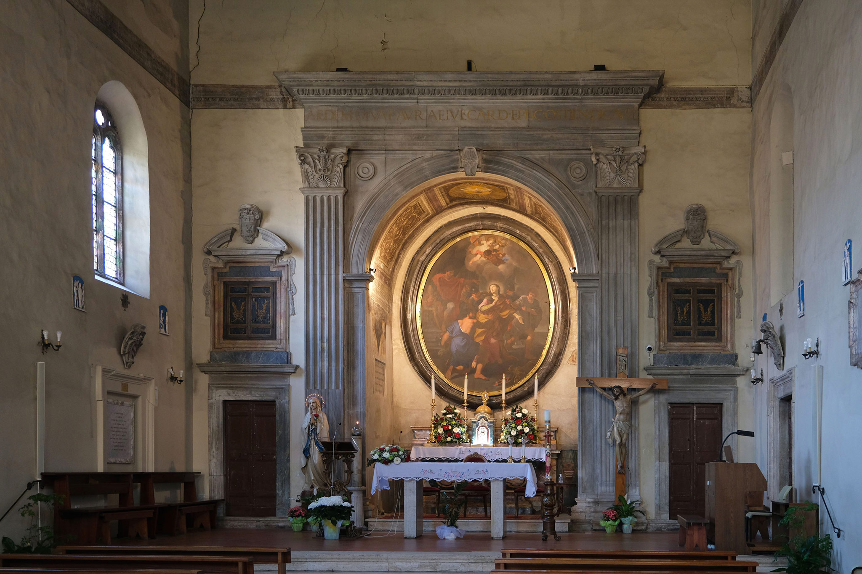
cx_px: 431
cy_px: 287
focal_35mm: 39
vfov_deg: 34.2
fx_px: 934
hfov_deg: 49.6
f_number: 4
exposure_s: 1/17
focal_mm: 26
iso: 1250
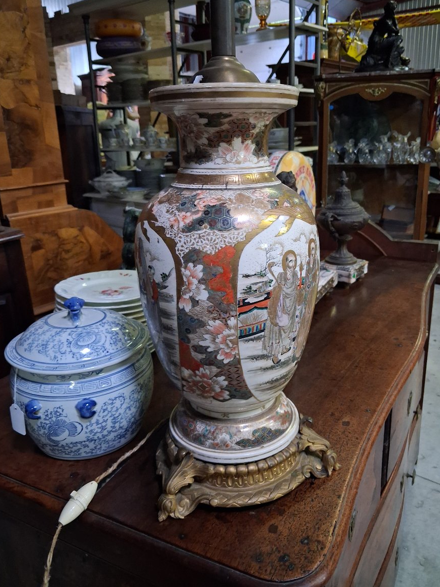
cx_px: 223
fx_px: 474
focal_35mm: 28
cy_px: 286
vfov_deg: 63.4
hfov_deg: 49.8
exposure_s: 1/25
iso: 640
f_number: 1.8
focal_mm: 4
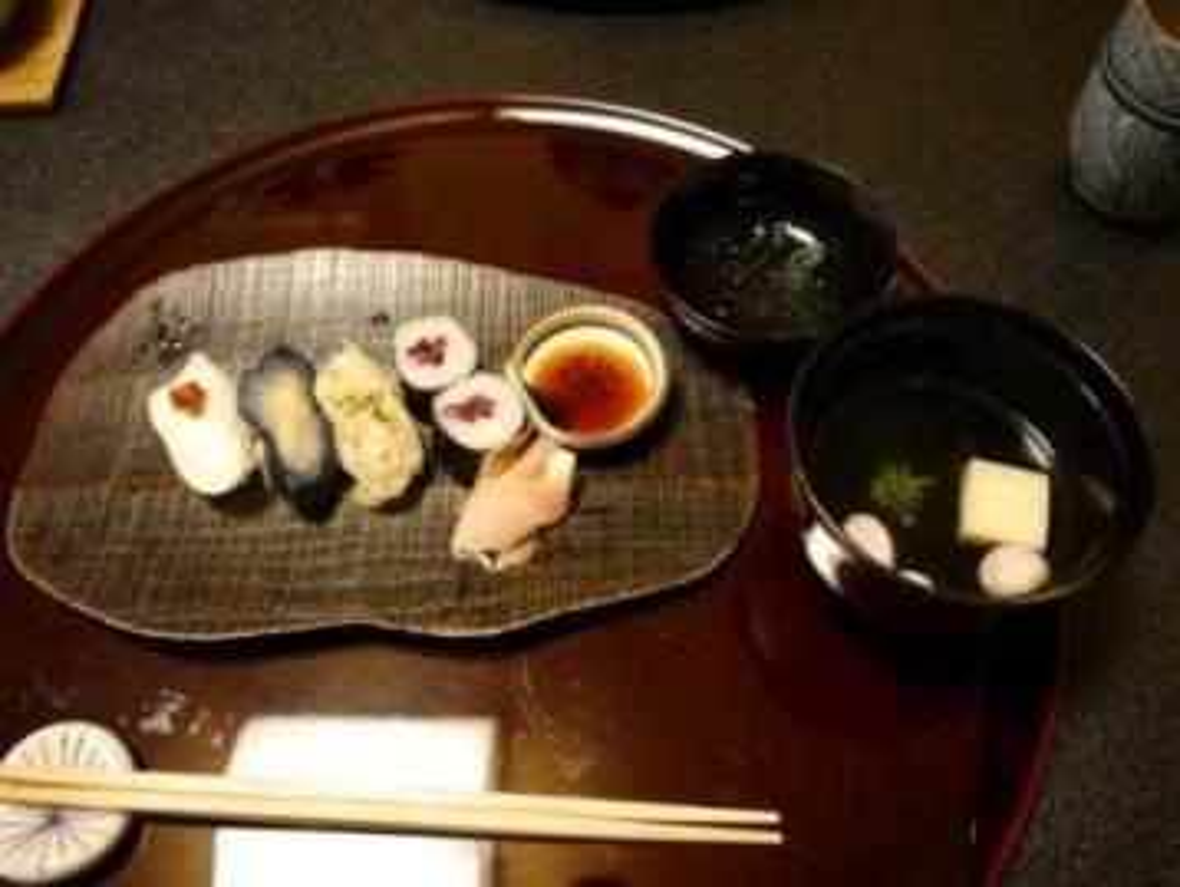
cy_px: 444
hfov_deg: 63.4
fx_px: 955
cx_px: 590
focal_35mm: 28
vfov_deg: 49.8
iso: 1600
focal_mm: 14
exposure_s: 1/13
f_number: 3.5
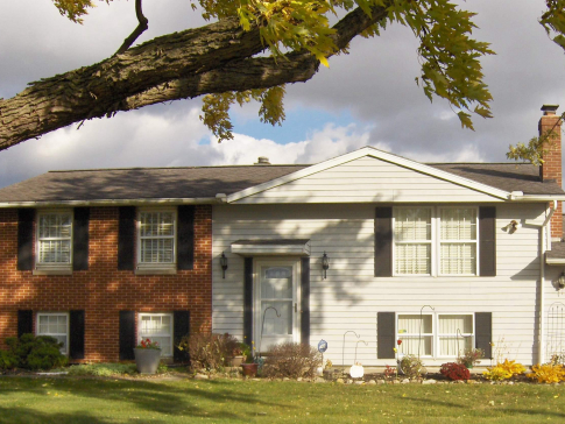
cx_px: 372
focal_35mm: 48
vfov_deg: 30.0
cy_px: 287
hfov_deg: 39.2
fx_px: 784
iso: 100
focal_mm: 7.5
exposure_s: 1/781
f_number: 5.5
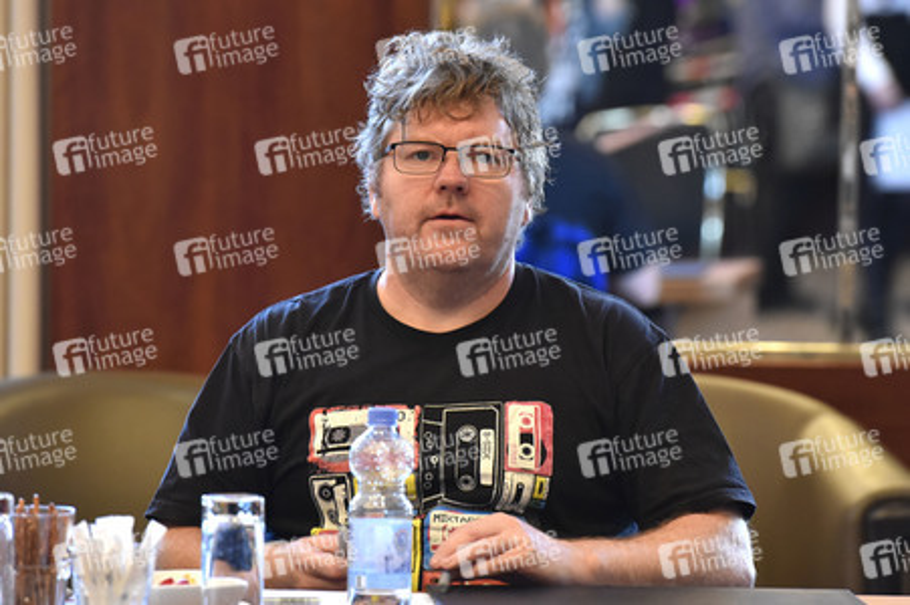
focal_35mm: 200
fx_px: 5052
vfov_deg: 6.9
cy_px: 302
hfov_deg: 10.3
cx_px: 455
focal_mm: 200
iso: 3200
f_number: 5
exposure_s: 1/100
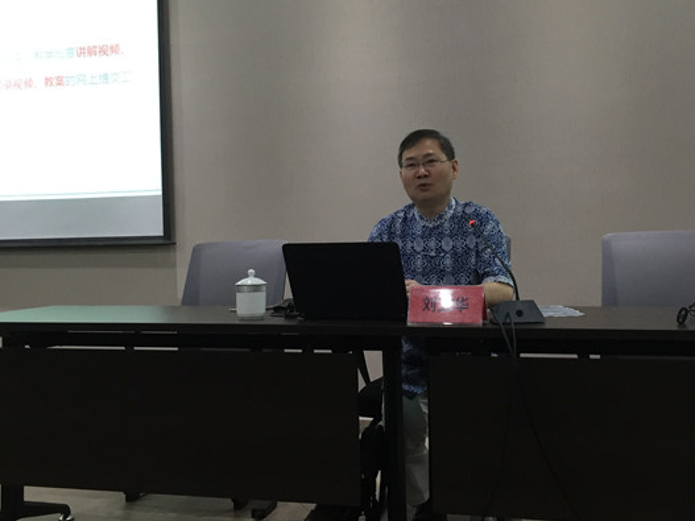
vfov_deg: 32.7
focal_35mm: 44
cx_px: 413
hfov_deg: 42.8
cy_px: 202
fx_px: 883
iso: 80
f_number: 2.2
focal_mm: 4.15
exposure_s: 1/30
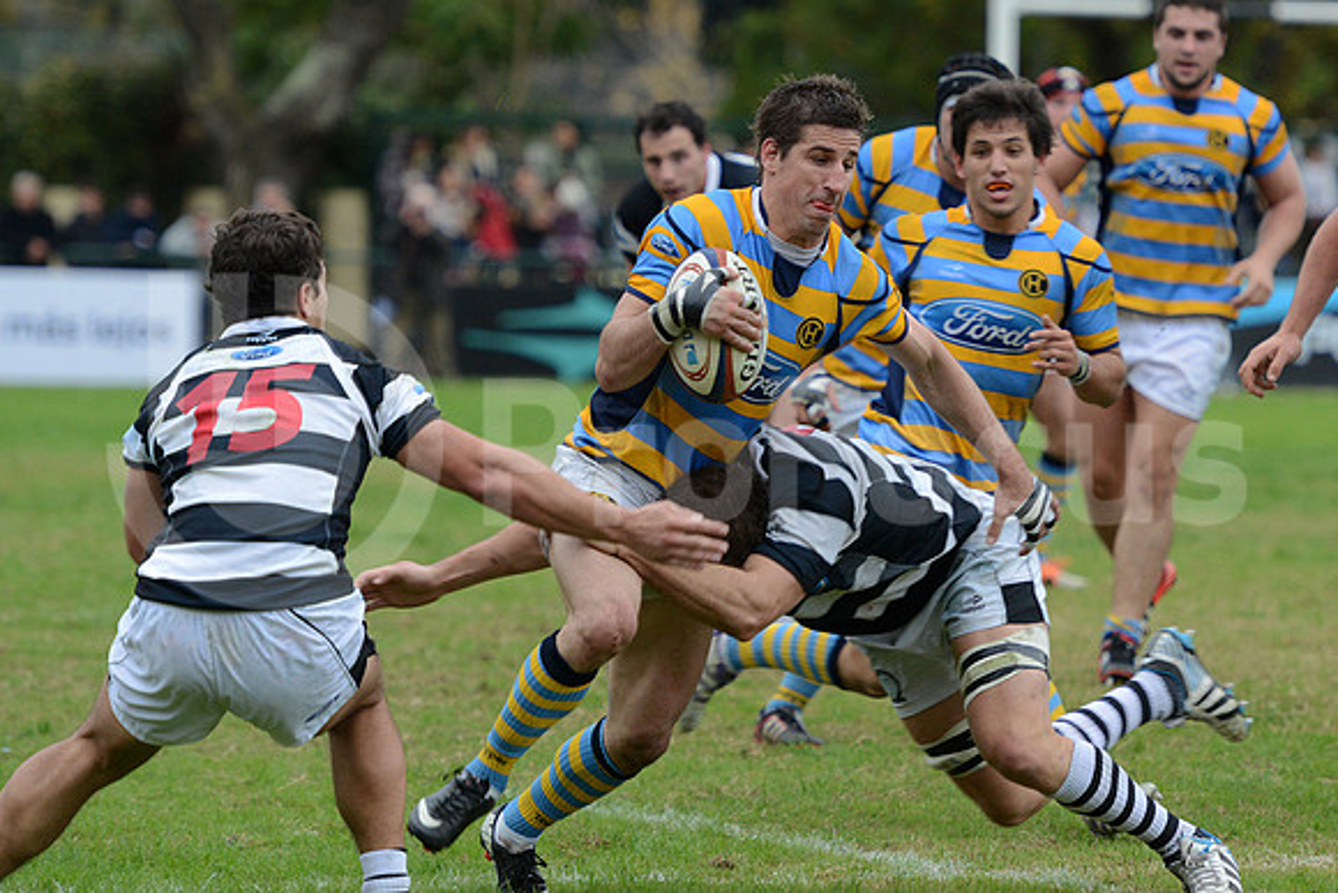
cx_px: 669
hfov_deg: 9.4
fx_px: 8178
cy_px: 446
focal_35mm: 220
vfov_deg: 6.2
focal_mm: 220
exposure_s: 1/500
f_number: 4
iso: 2000
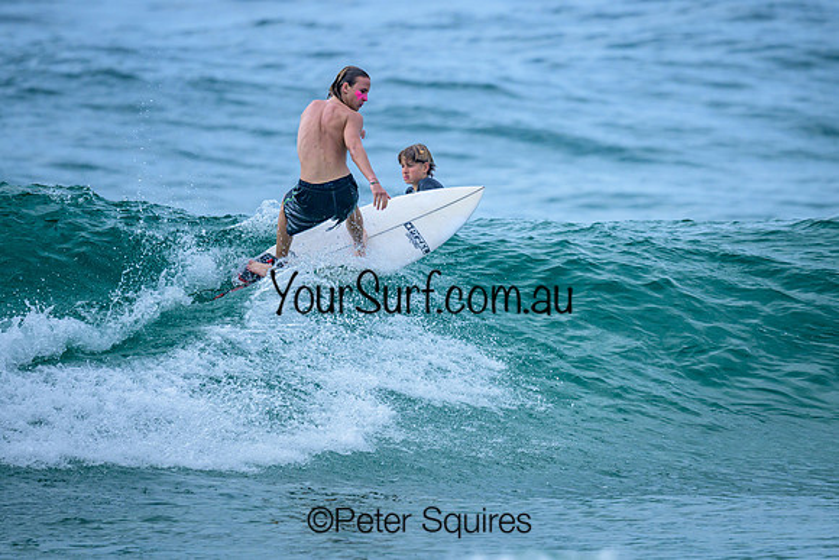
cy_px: 271
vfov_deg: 1.4
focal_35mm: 965
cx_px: 450
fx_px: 22483
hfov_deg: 2.1
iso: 450
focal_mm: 800
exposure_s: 1/3200
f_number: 6.3
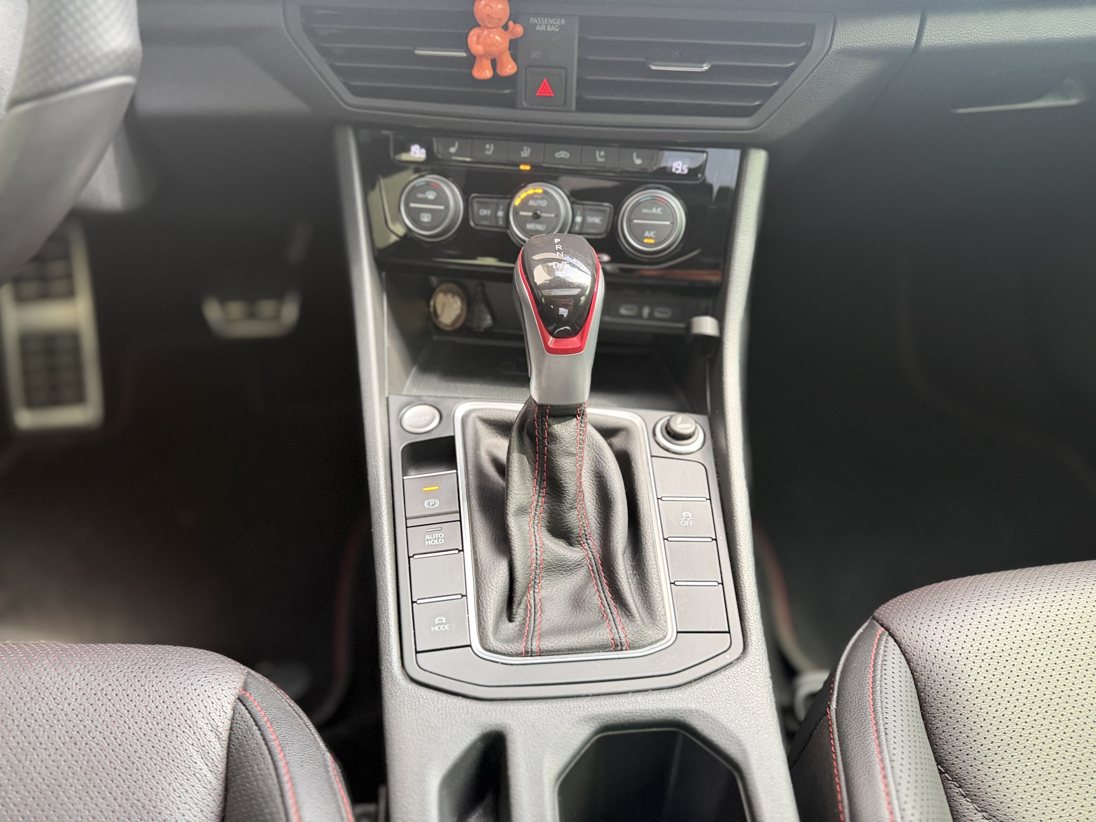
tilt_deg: -35.2
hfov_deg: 71.6
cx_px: 548
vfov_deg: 56.8
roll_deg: -0.7
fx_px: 760
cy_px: 411
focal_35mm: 24
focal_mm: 6.76
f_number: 1.78
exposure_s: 1/60
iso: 400
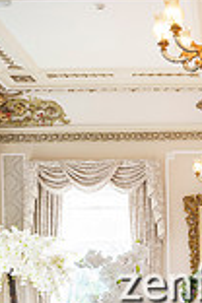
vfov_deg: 23.5
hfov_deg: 16.1
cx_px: 251
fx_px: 682
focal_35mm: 81
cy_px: 332
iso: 1600
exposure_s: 1/250
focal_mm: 28
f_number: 3.5
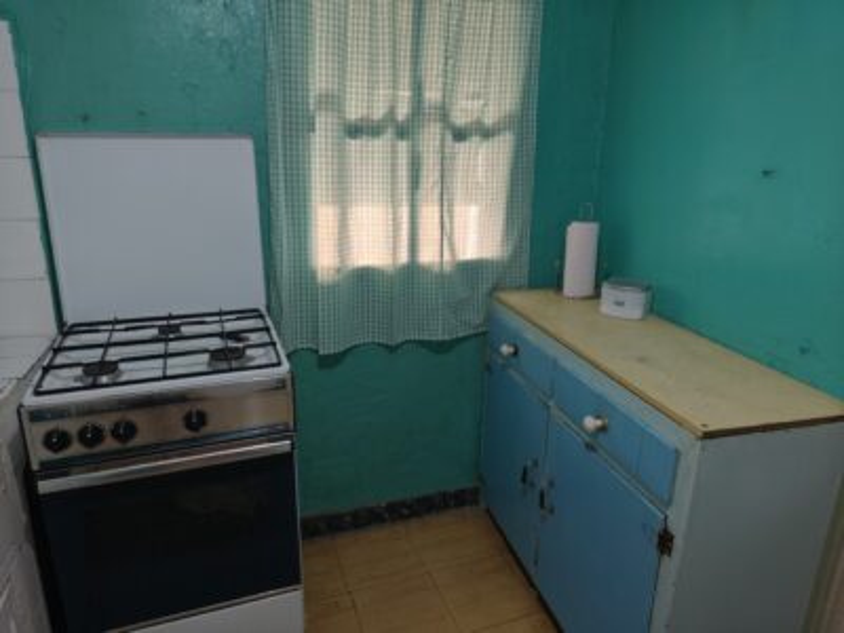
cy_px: 316
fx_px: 561
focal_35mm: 23
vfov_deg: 58.9
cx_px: 422
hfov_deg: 73.9
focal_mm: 6.19
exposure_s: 1/50
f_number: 1.65
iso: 500
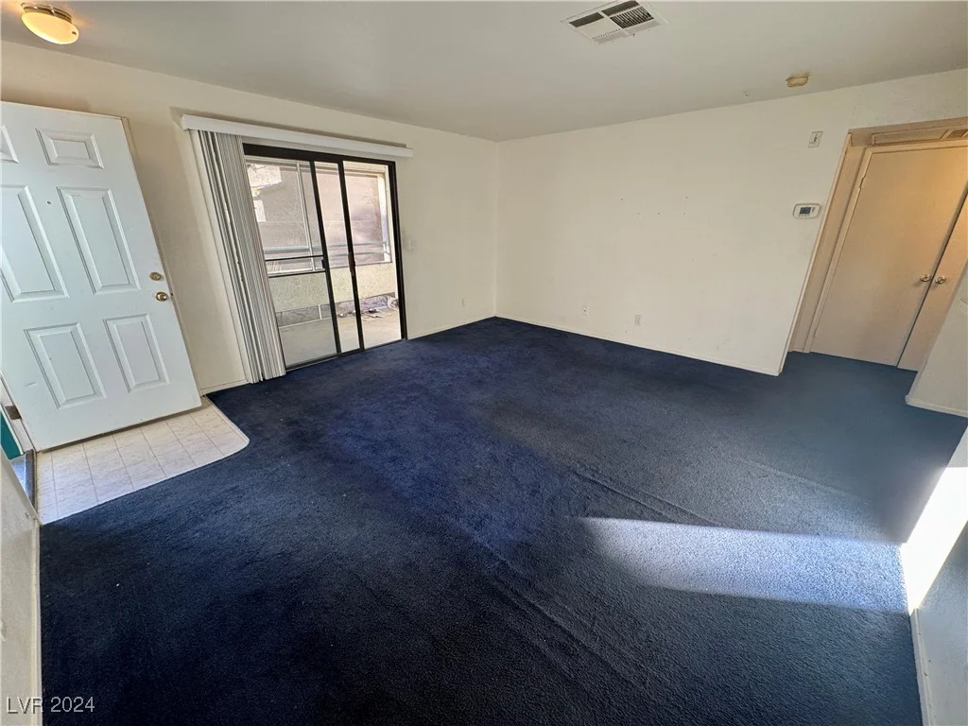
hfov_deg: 102.1
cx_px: 484
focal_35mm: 14
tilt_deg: -20.2
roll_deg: -0.8
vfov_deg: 85.7
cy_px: 363
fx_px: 391
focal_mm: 2.22
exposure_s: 1/120
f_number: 2.2
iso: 160
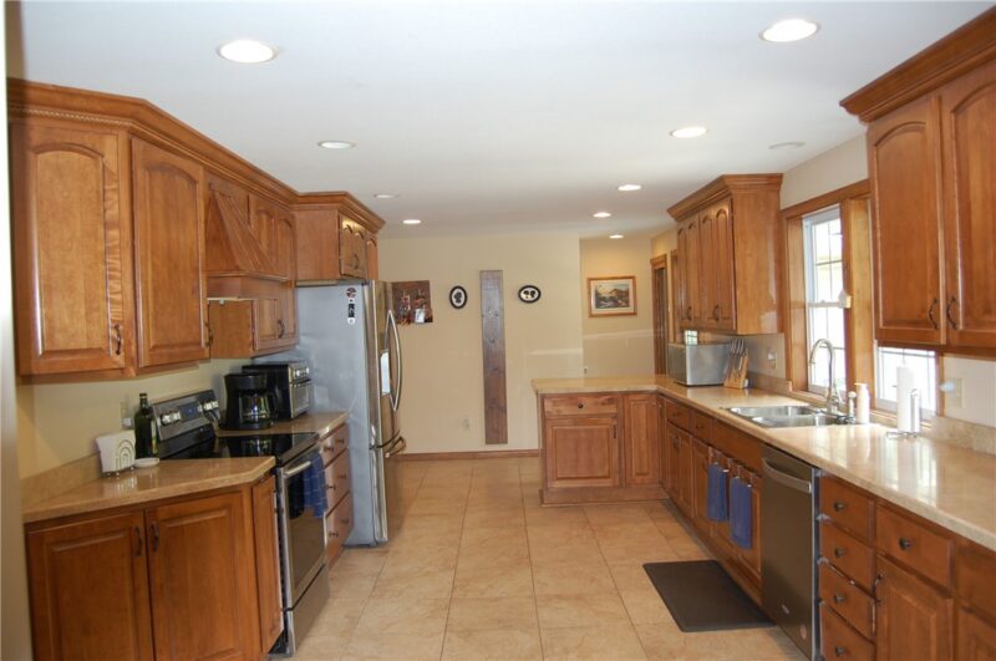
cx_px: 498
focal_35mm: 27
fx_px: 746
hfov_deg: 67.5
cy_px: 330
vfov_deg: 47.8
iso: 400
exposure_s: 1/60
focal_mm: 18
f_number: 3.5
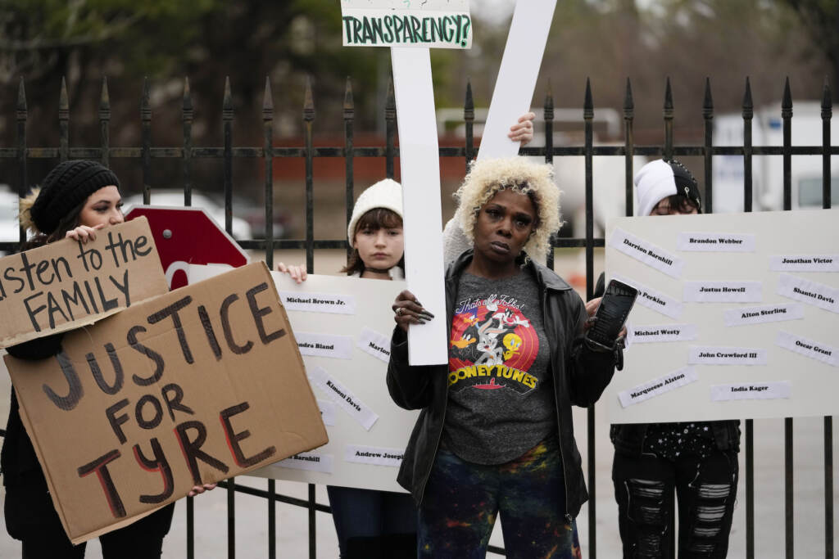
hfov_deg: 17.8
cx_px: 420
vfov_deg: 11.9
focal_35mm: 115
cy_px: 280
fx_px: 2680
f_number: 2.8
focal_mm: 115
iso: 1000
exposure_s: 1/5000
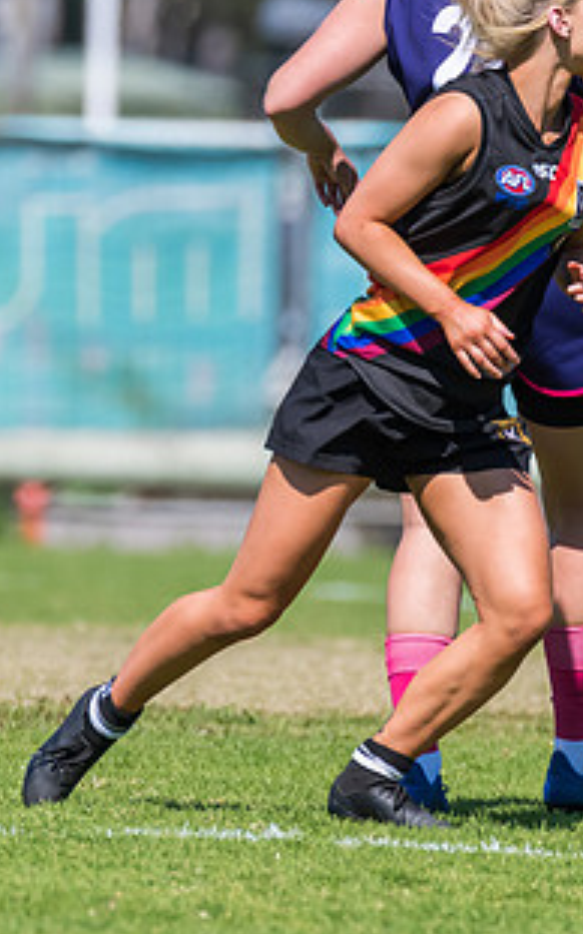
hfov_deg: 1.1
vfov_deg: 1.7
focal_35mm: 1216
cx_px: 242
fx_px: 30956
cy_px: 454
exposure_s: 1/3200
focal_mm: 500
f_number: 6.3
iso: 800
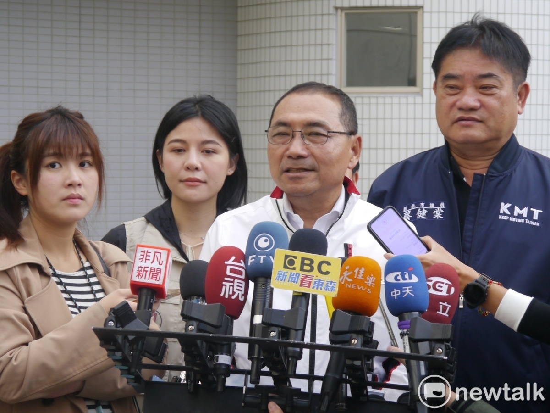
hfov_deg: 16.6
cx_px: 275
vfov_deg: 12.5
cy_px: 206
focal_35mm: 119
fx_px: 1891
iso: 160
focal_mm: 42
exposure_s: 1/100
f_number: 5.6
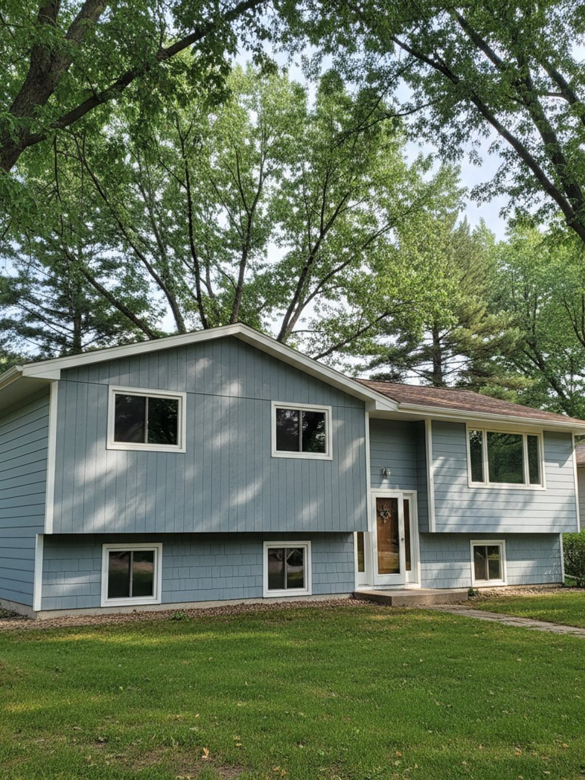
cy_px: 390
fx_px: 541
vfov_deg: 71.6
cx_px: 292
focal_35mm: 24
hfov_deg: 56.8
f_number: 1.68
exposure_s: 1/84
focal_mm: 6.8
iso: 715
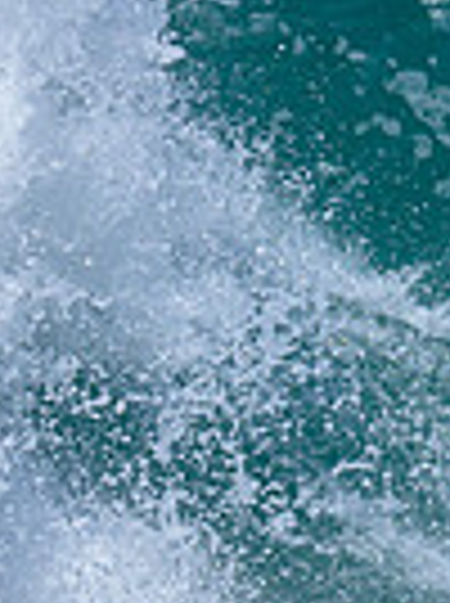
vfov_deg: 0.4
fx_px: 79813
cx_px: 1413
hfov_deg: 0.3
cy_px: 507
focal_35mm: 4590
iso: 400
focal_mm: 800
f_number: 6.3
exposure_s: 1/2000
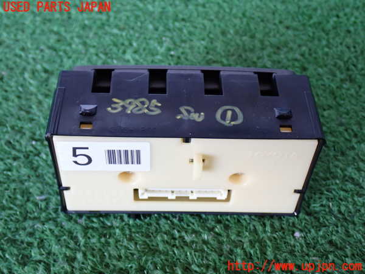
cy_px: 137
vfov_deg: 29.1
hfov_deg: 38.2
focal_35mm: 50
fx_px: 527
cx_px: 182
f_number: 3.2
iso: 250
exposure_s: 1/50
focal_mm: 9.01
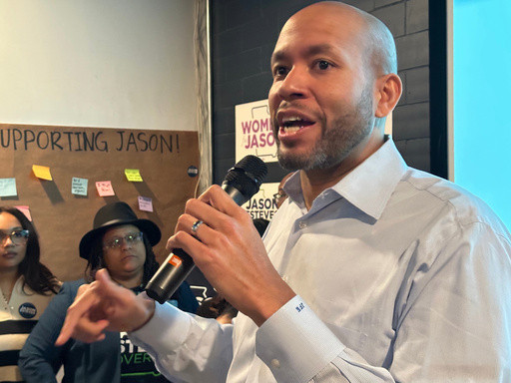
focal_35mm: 48
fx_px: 709
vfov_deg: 30.3
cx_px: 256
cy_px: 192
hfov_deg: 39.7
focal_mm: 6.9
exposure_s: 1/24
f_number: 1.8
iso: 640
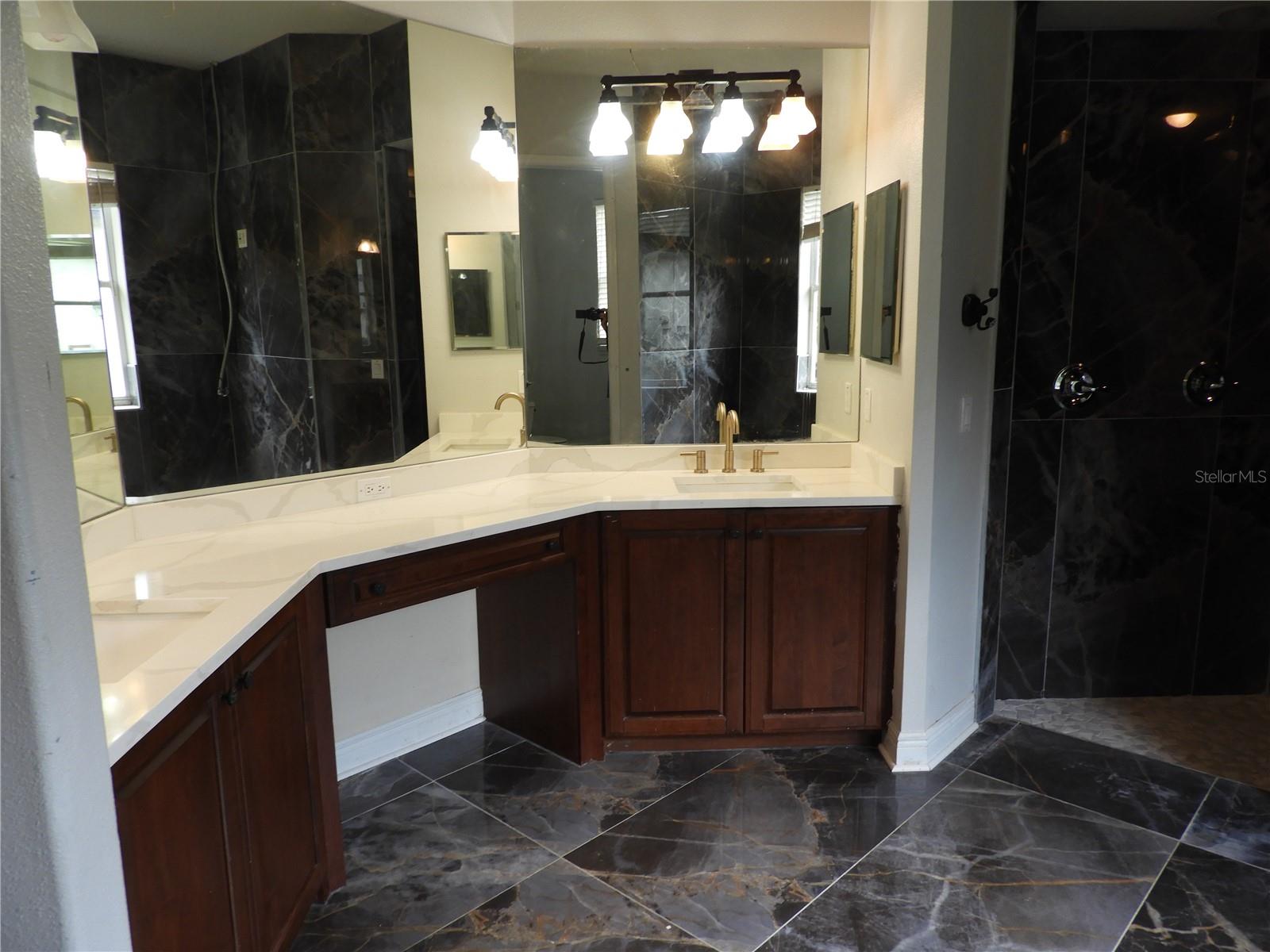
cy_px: 476
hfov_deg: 71.6
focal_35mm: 24
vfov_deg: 56.8
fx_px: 881
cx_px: 635
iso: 125
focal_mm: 4.3
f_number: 3.3
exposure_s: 1/30
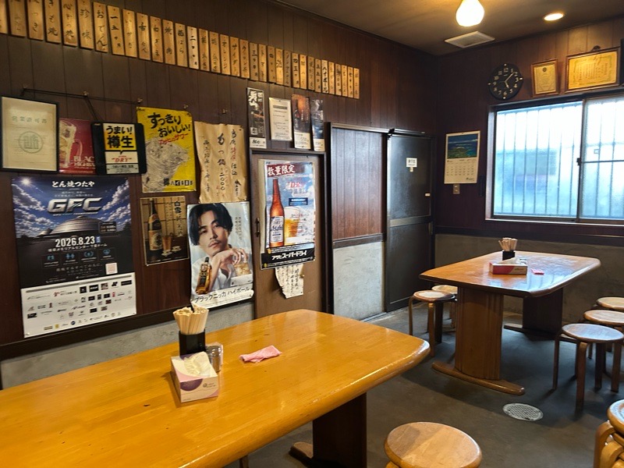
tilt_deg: -8.0
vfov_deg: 53.1
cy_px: 234
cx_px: 312
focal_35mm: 26
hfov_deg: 67.3
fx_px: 469
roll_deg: +0.3
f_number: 1.5
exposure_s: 1/43
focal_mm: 5.7
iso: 500
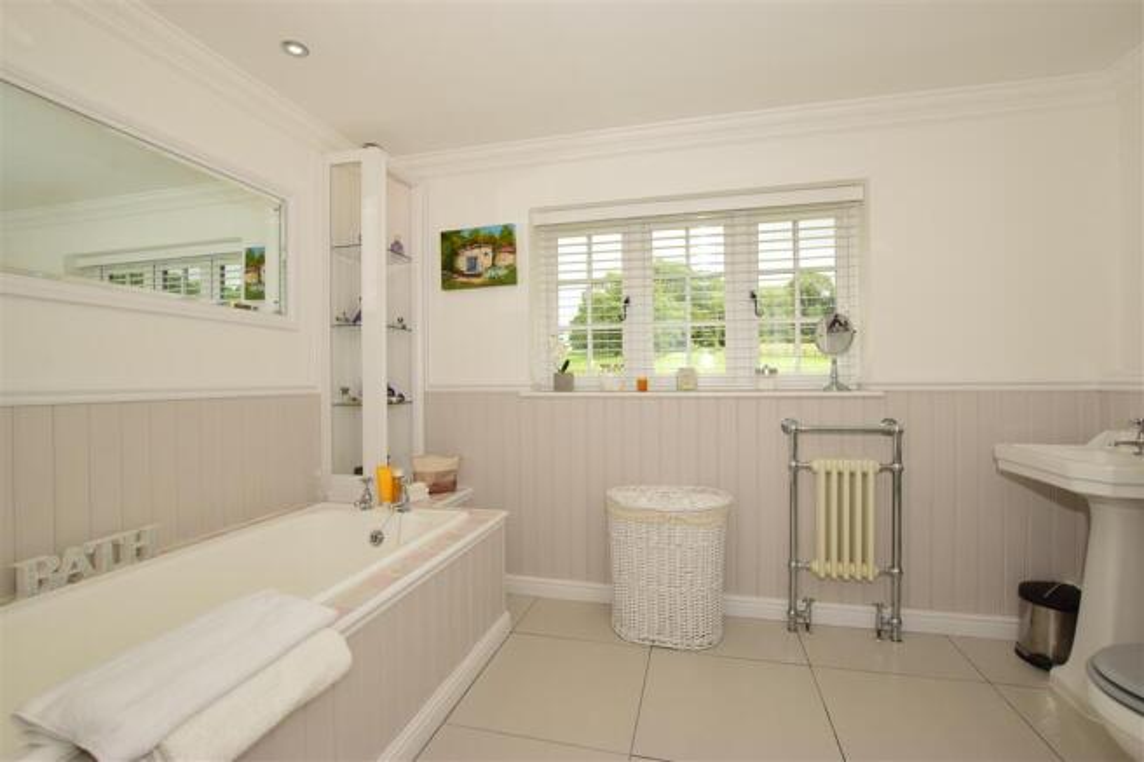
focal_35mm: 15
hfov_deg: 100.4
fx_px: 477
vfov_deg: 77.3
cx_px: 572
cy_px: 381
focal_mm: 10
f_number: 10
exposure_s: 1/200
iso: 400
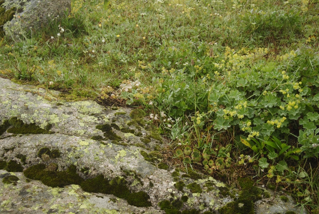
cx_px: 160
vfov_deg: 21.6
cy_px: 107
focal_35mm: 63
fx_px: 559
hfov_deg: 31.8
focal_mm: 42
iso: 100
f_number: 5.6
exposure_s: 1/60
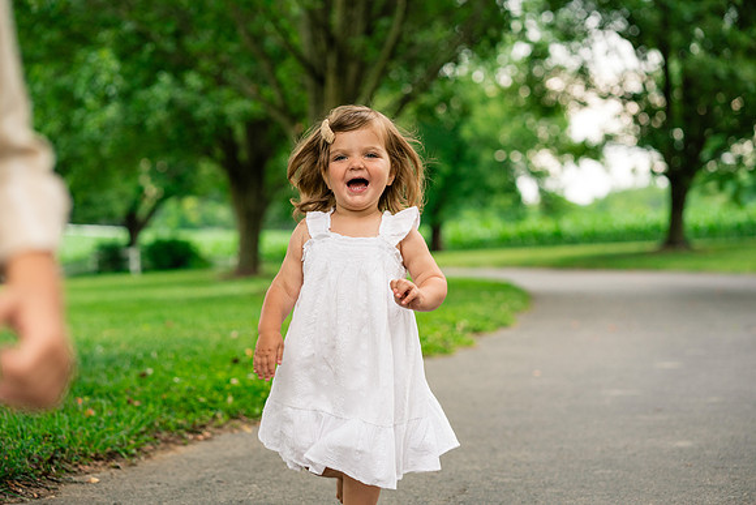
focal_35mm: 85
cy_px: 252
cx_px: 378
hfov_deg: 23.9
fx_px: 1785
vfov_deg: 16.1
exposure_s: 1/500
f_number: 3.5
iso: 500
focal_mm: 85
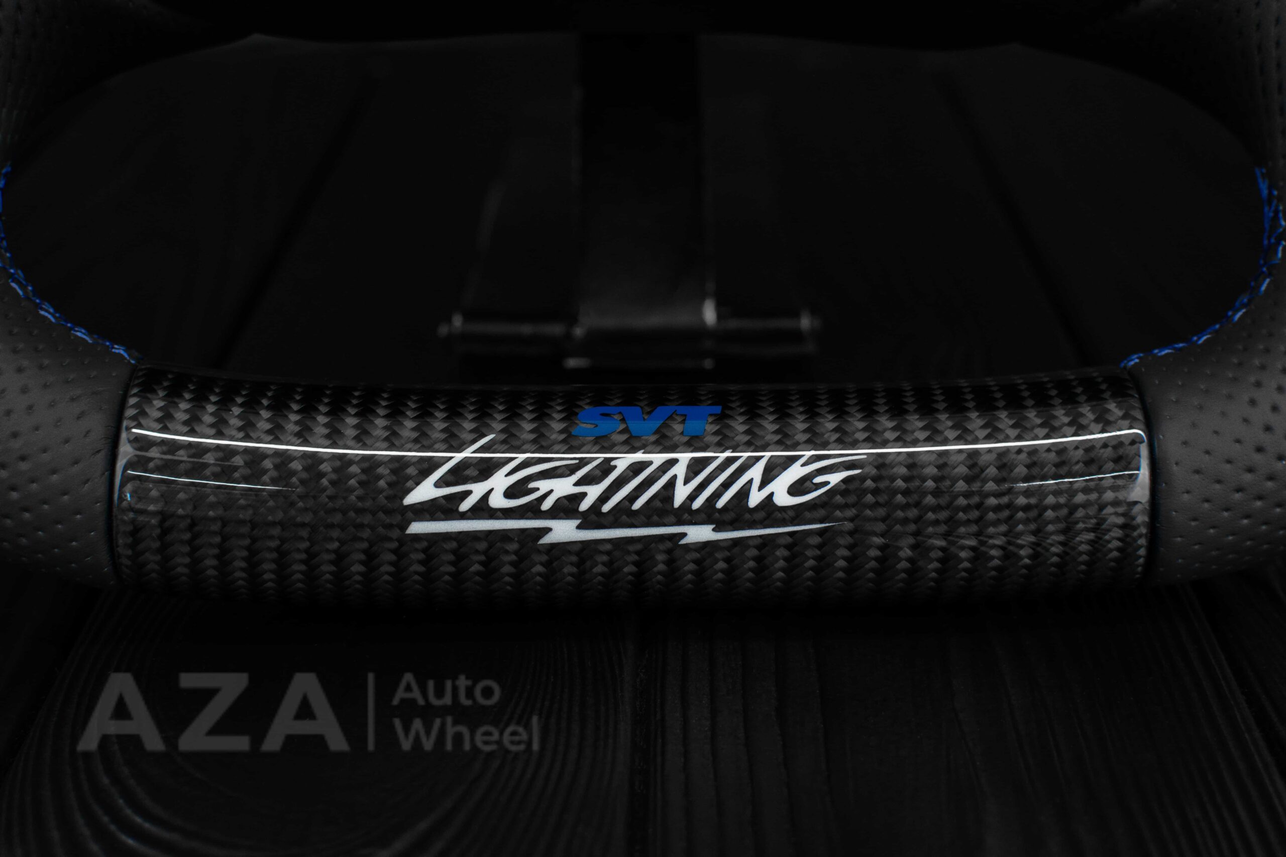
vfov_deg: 25.8
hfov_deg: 37.8
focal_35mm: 52
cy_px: 428
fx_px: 1875
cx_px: 643
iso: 500
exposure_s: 1/125
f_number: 6.3
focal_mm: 35
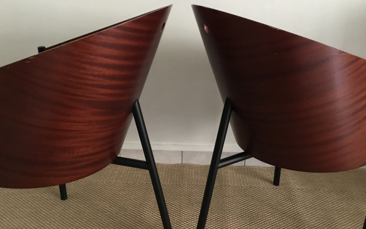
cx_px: 184
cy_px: 119
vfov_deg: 36.3
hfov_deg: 55.3
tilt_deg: -22.2
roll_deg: -0.7
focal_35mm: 35
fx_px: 349
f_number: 2.4
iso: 200
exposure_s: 1/20
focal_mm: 3.3
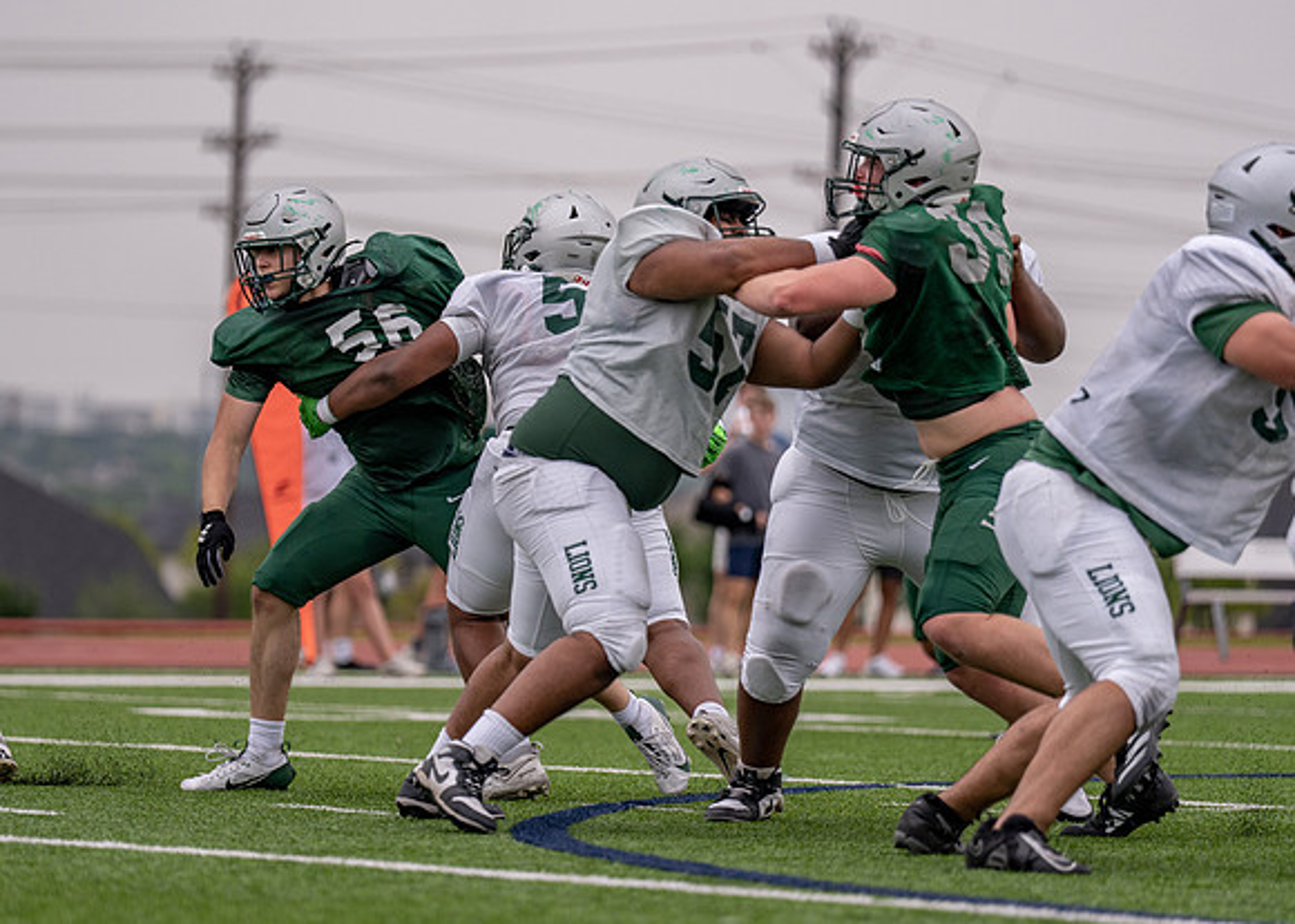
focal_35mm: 204
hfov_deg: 9.9
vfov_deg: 7.0
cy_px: 451
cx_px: 500
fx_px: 7508
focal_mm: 165
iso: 320
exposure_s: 1/3200
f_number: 2.8
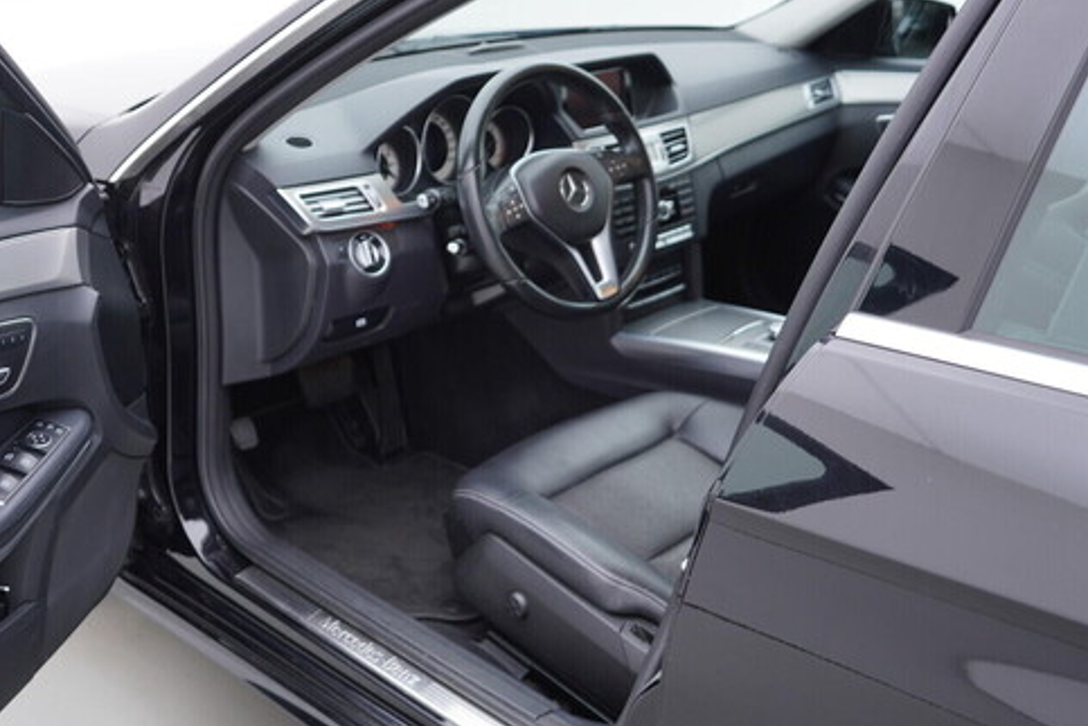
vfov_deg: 32.6
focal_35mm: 41
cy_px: 398
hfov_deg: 47.3
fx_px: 1239
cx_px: 489
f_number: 2.8
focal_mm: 24
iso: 125
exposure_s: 1/40
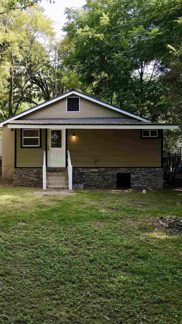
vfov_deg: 56.6
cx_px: 30
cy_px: 162
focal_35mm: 35
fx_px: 300
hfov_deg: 32.5
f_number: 2.8
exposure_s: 1/100
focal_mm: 4.5
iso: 100
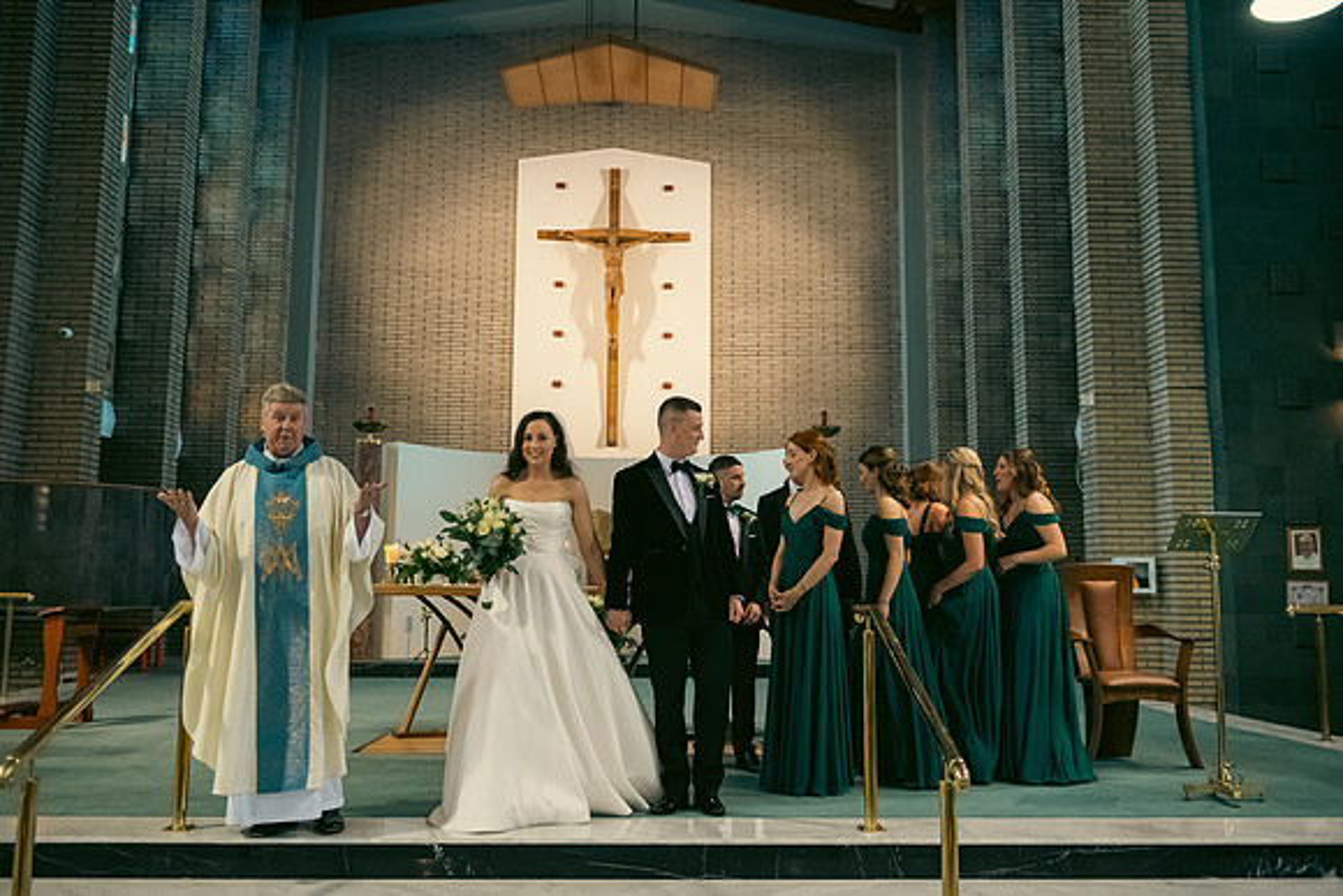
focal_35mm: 31
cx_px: 672
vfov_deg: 42.3
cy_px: 448
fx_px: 1157
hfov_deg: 60.3
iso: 1000
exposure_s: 1/160
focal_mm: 31
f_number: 3.5
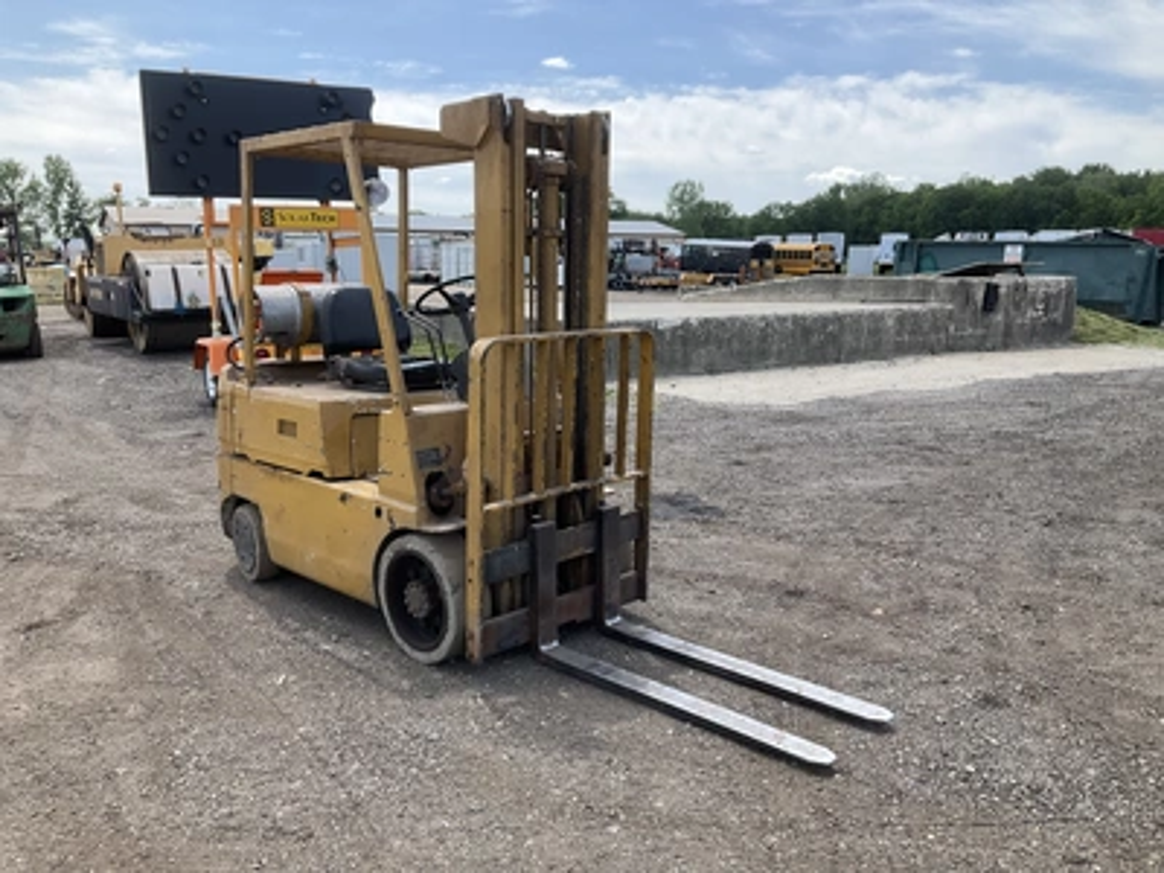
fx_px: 975
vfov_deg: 48.2
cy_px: 436
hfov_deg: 61.7
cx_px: 582
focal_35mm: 29
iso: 25
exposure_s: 1/719
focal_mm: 3
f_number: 1.8
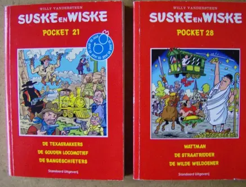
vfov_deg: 37.1
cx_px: 129
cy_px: 97
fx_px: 278
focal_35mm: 39
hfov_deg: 47.6
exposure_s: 1/34.8
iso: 200
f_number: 2.8
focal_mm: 6
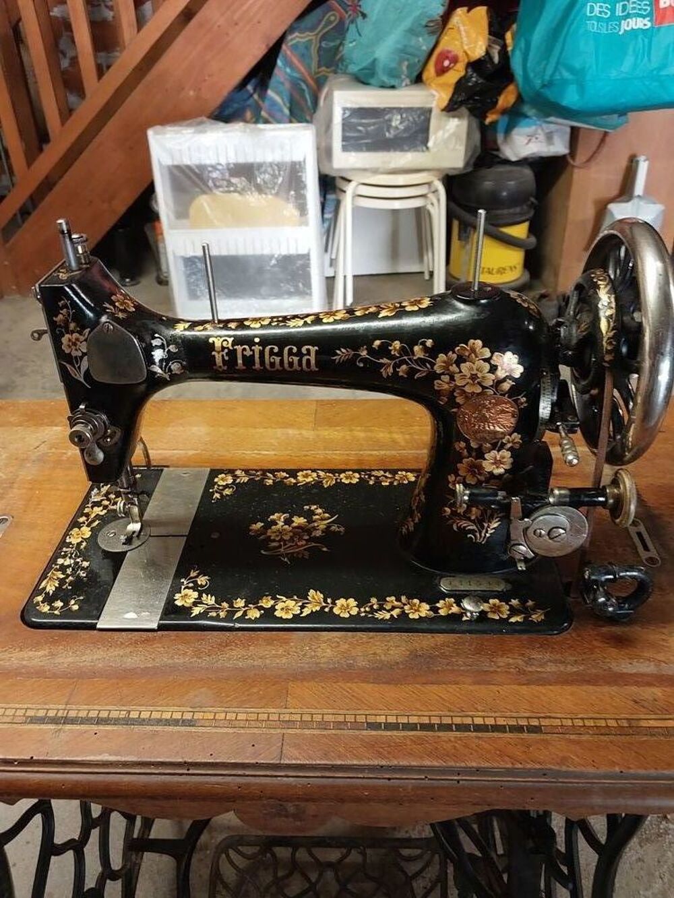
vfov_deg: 60.0
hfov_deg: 46.8
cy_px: 449
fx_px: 779
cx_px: 337
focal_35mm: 30
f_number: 1.8
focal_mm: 4.6
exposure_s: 1/33
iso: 320
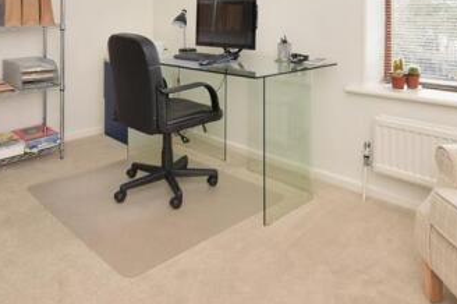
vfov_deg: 39.7
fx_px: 380
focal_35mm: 30
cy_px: 19
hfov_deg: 61.9
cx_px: 242
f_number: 8
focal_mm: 10
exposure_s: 1/25
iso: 500
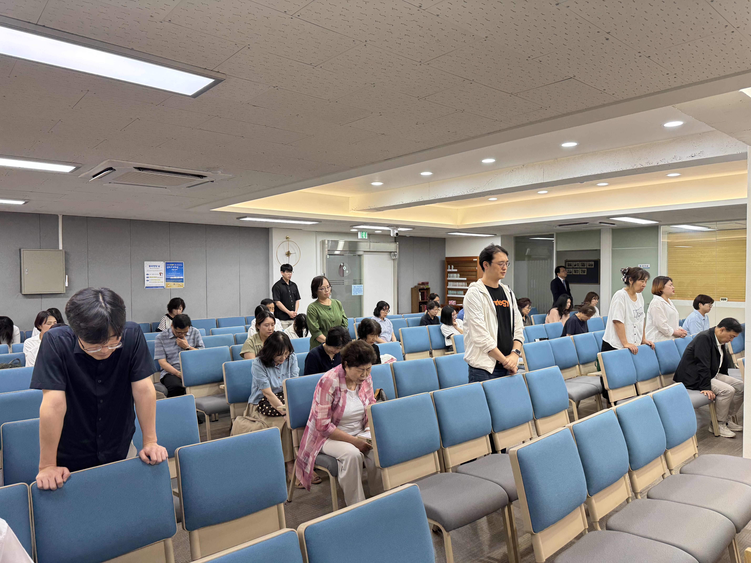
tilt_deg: -1.2
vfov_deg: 56.8
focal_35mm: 24
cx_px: 376
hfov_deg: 71.6
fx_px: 521
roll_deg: +0.1
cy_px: 282
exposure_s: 1/120
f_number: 1.78
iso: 125
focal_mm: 6.76
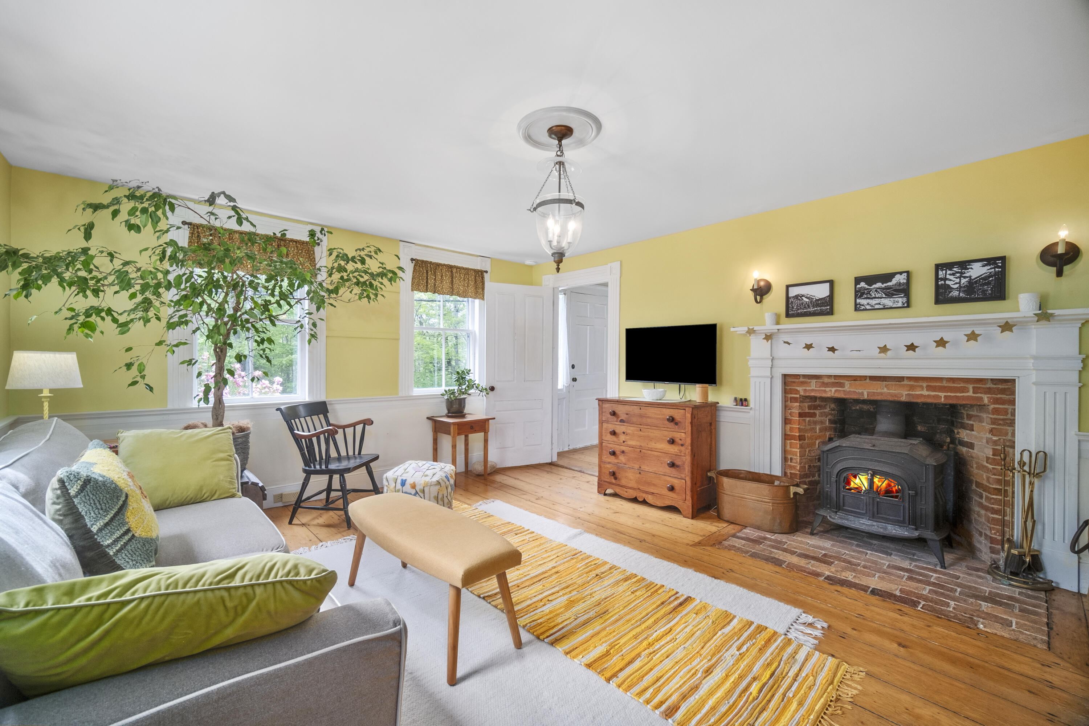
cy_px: 363
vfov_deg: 81.2
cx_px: 544
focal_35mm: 14
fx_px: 423
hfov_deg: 104.3
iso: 400
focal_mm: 9
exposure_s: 1/15
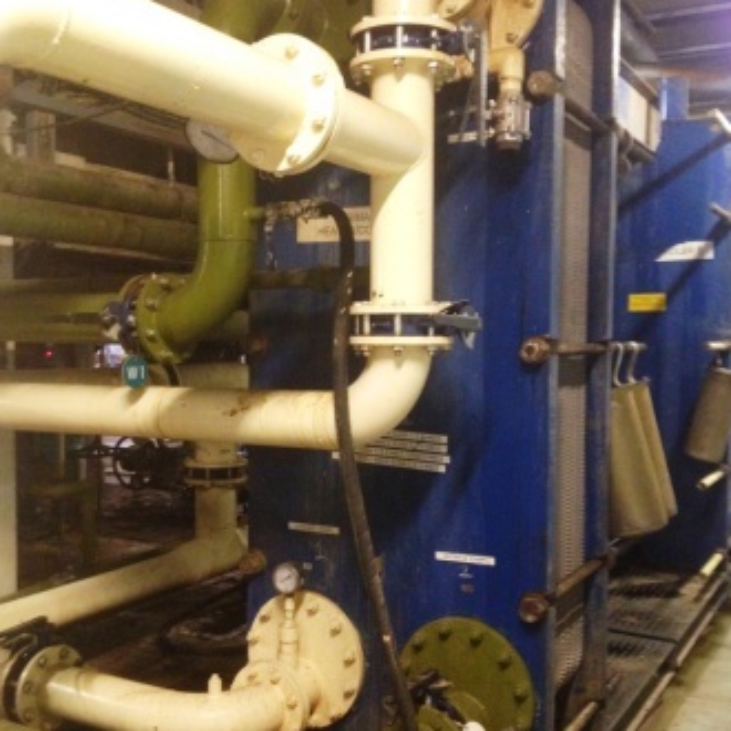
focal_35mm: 42
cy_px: 374
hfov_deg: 40.0
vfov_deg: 40.0
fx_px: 1003
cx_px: 370
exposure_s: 1/15
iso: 400
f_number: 2.4
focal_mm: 4.28
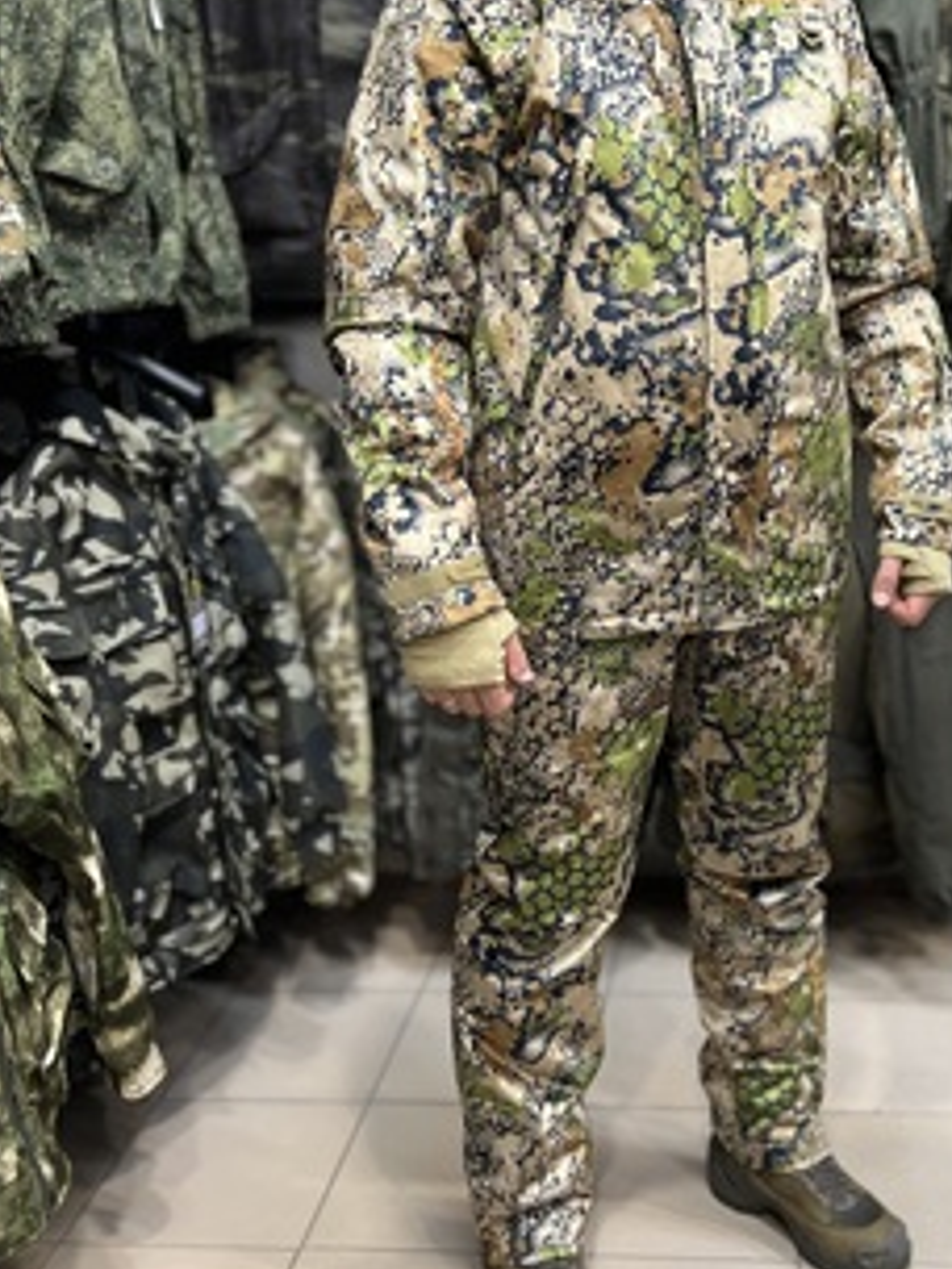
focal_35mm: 41
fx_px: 1503
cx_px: 689
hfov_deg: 34.5
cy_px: 505
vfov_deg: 45.5
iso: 125
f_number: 1.5
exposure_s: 1/50
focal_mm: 5.7
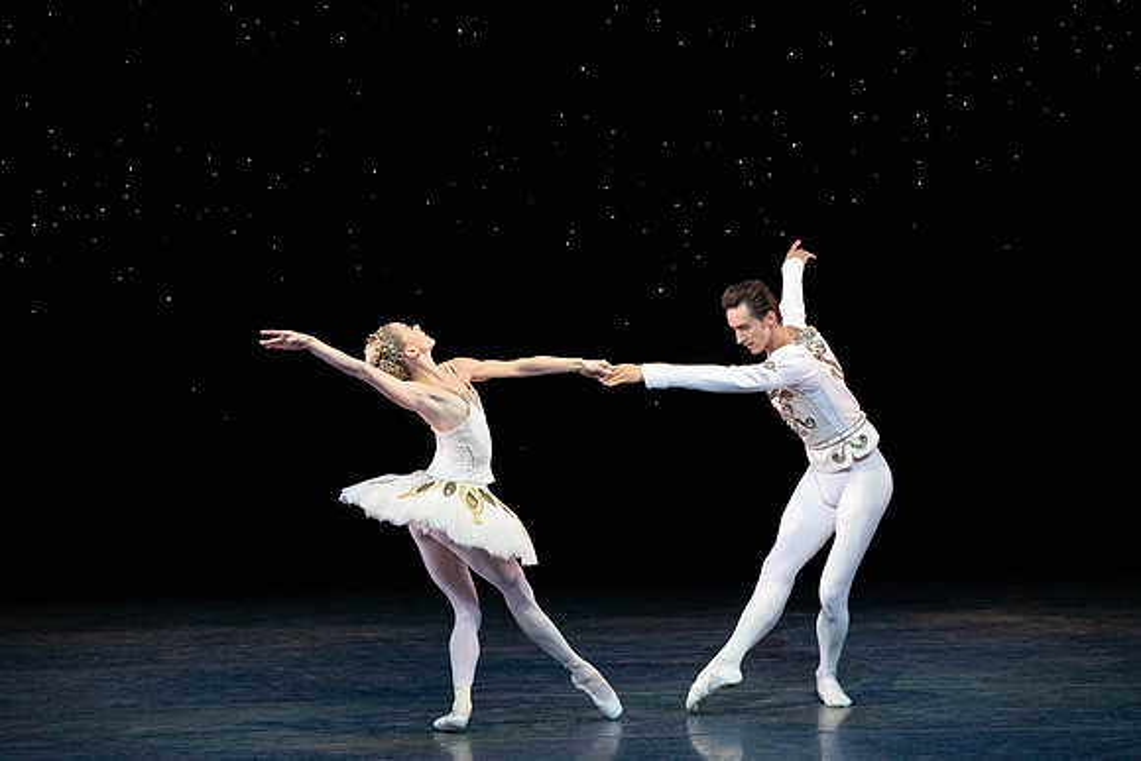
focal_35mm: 321
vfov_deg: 4.3
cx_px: 570
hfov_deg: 6.4
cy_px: 380
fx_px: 10176
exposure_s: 1/400
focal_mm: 321
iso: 20000
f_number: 11
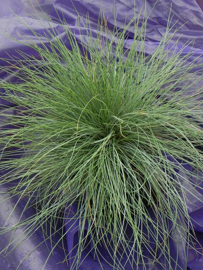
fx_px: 1267
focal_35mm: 162
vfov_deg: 12.2
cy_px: 135
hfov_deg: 9.2
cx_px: 102
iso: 160
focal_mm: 28.8
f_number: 5
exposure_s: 1/100
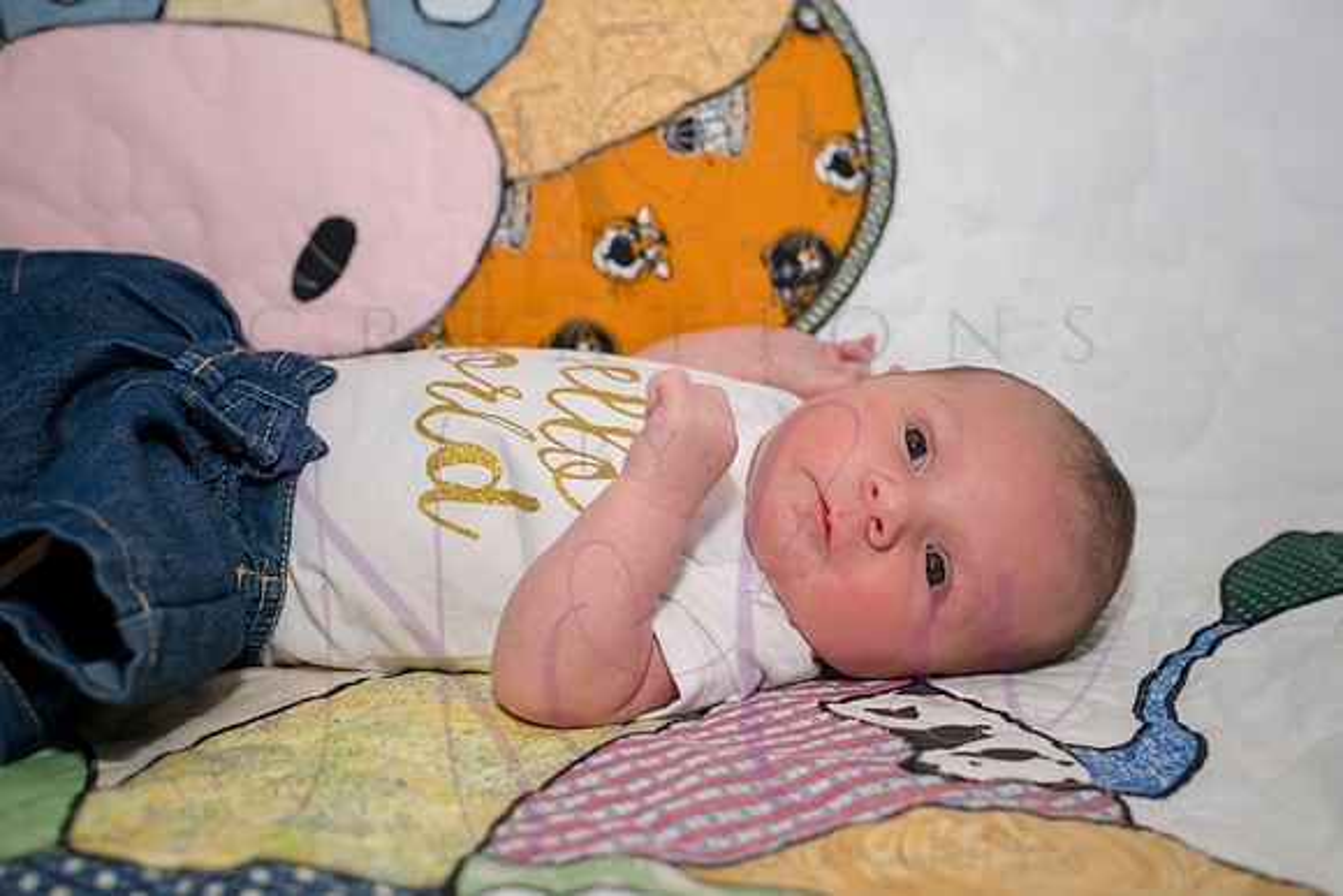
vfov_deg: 27.0
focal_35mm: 50
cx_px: 672
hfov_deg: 39.6
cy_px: 448
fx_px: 1866
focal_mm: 50
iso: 800
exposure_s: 1/160
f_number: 4
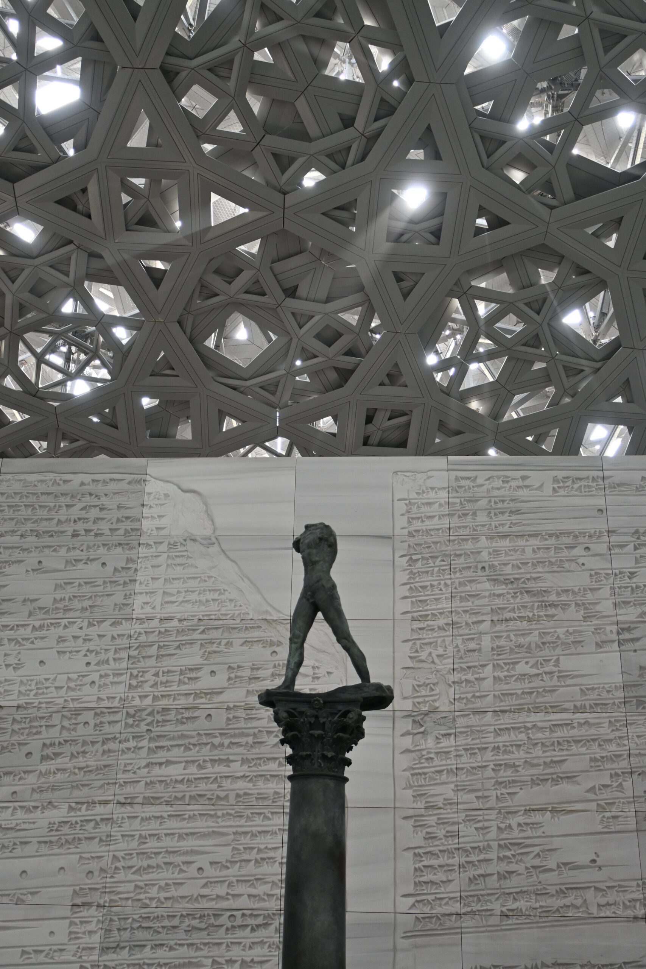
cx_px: 323
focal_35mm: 38
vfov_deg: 51.3
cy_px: 484
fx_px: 1009
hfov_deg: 35.5
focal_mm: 25
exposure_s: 1/160
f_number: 4.2
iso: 400
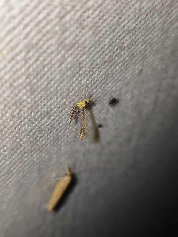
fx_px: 165
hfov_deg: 56.8
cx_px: 89
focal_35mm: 24
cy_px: 118
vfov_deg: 71.6
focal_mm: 5.89
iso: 349
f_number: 1.89
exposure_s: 1/100
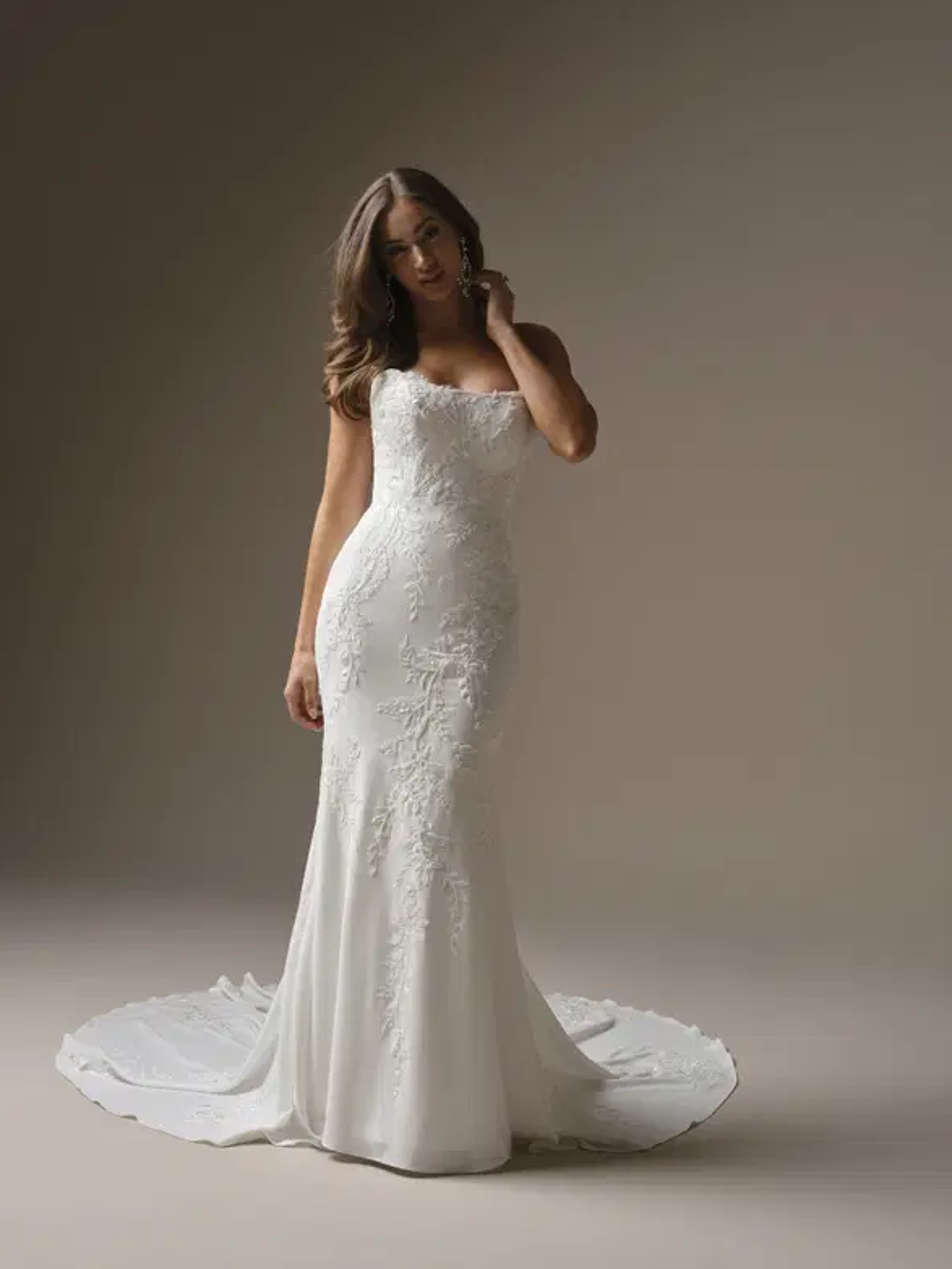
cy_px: 668
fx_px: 2199
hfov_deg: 24.4
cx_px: 464
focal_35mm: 60
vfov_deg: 32.2
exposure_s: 1/125
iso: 500
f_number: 10
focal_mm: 69
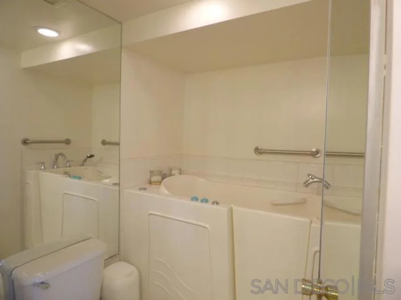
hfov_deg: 81.8
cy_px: 150
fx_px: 232
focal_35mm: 20
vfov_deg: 66.0
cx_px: 200
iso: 200
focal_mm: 3.58
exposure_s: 1/50
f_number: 2.8
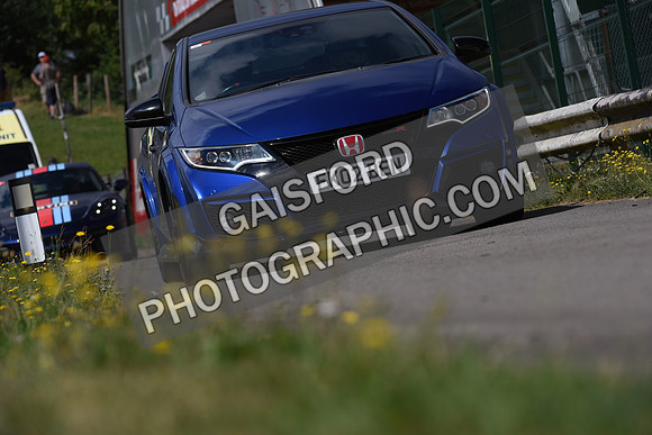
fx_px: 3623
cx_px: 326
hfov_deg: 10.3
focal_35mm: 200
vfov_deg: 6.9
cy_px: 218
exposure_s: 1/1000
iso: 500
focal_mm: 200
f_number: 8
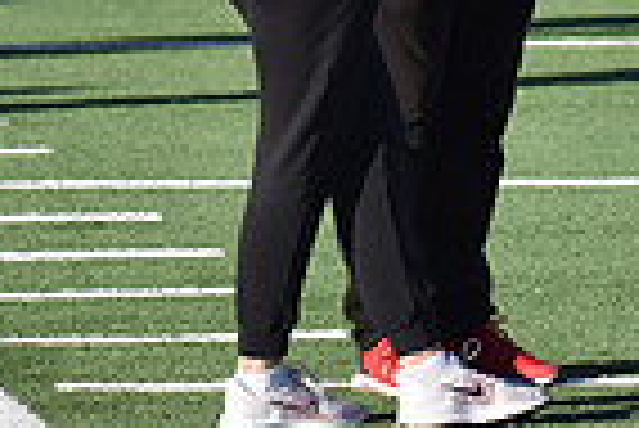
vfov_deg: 2.2
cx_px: 526
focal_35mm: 612
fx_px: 10874
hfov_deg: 3.4
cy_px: -327
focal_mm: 150
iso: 640
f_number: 5
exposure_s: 1/4000
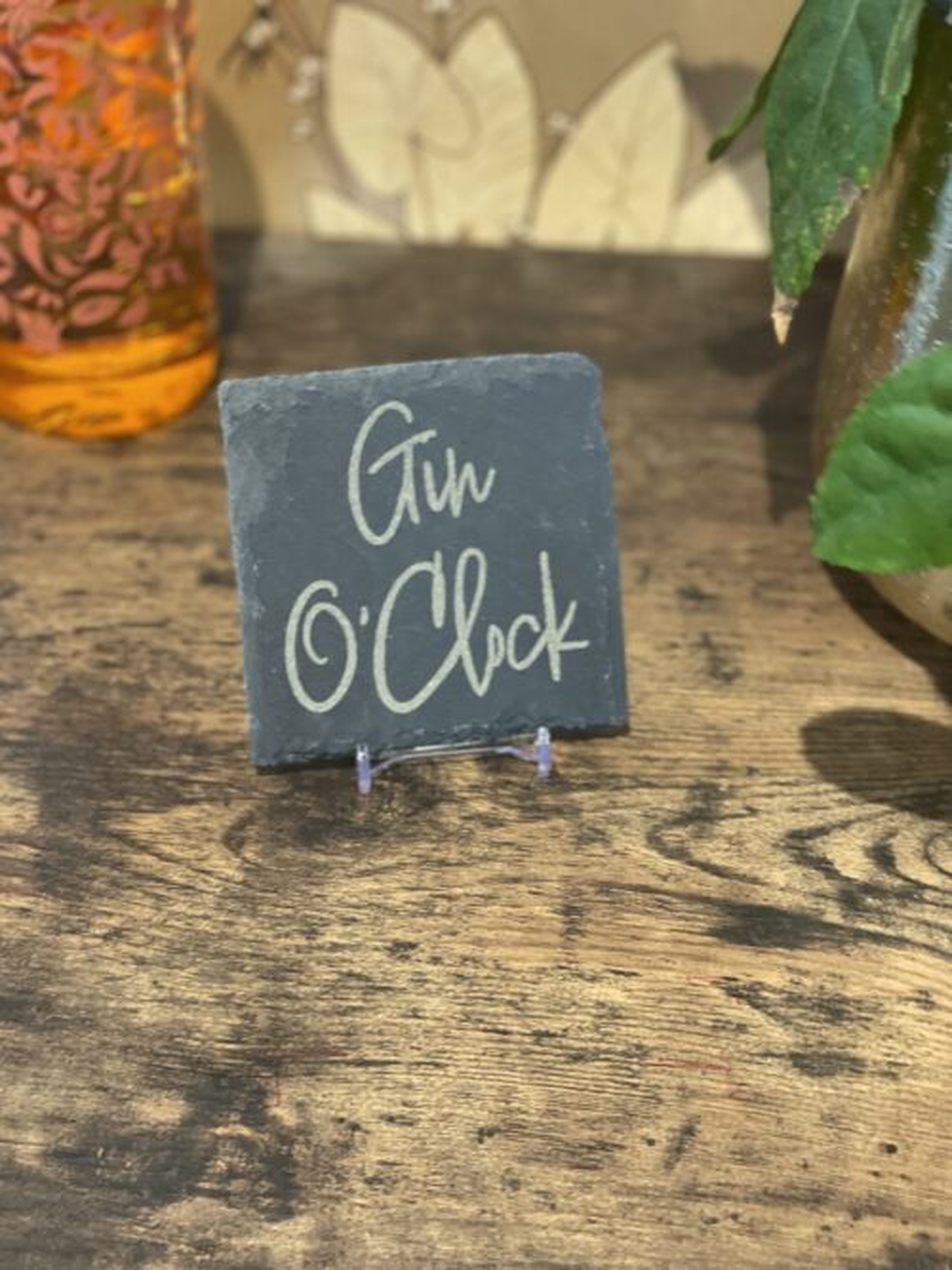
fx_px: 1907
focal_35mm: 52
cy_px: 635
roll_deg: -0.4
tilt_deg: -40.9
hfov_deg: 28.0
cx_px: 476
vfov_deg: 36.8
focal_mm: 6
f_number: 2
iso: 400
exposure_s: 1/33
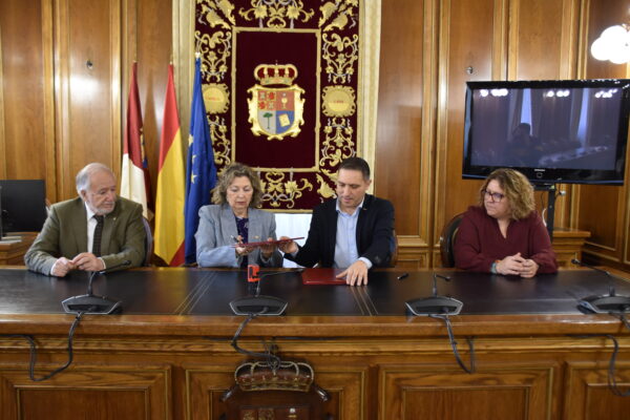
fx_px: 525
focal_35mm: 30
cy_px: 210
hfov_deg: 61.9
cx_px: 315
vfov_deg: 43.6
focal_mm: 20
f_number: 3.5
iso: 1000
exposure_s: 1/60
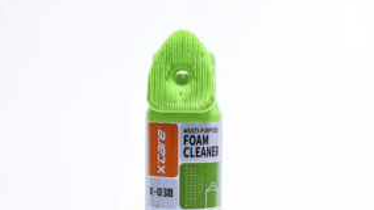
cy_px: 183
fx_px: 992
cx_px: 186
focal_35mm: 100
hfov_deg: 21.3
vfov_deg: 12.0
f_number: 8
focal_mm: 63
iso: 3200
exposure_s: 1/250
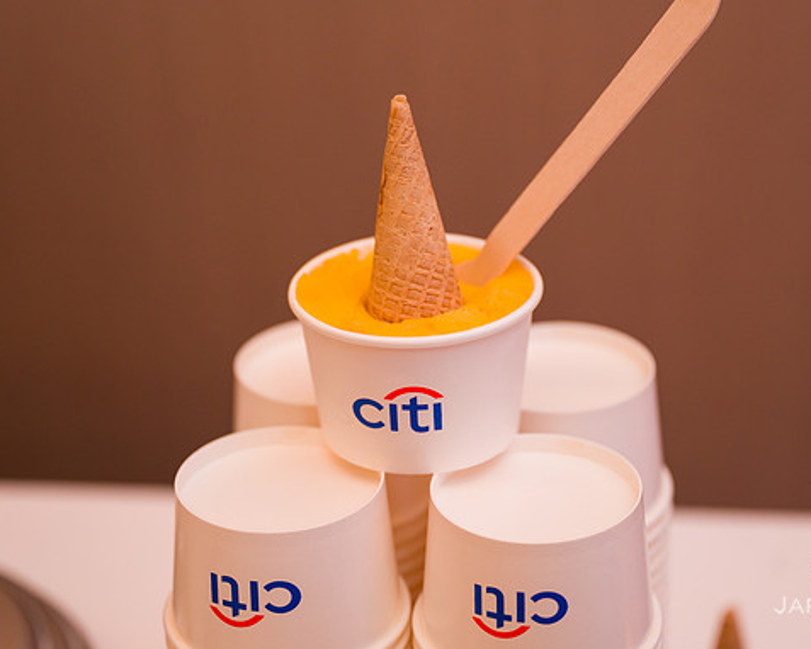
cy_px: 321
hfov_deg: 26.4
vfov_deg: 21.3
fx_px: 1729
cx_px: 432
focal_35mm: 72
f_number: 3.2
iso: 800
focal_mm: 58
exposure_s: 1/160
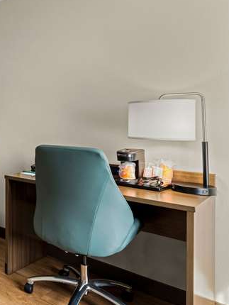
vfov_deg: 56.4
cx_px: -90
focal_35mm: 32
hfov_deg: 30.9
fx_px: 282
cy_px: 124
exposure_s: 1.3
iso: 320
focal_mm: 14
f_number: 11
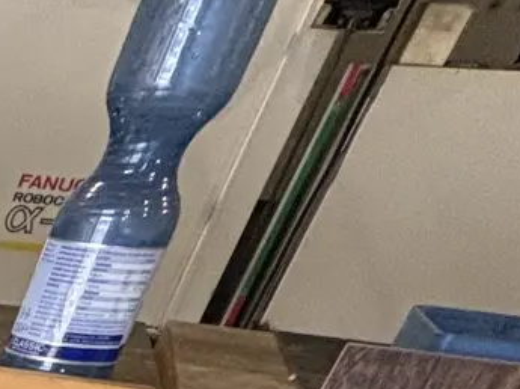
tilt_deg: -43.1
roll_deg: -1.8
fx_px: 1170
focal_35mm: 78
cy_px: 1072
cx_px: -701
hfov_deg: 15.3
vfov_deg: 12.2
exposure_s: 1/60
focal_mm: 2.22
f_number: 2.2
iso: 250
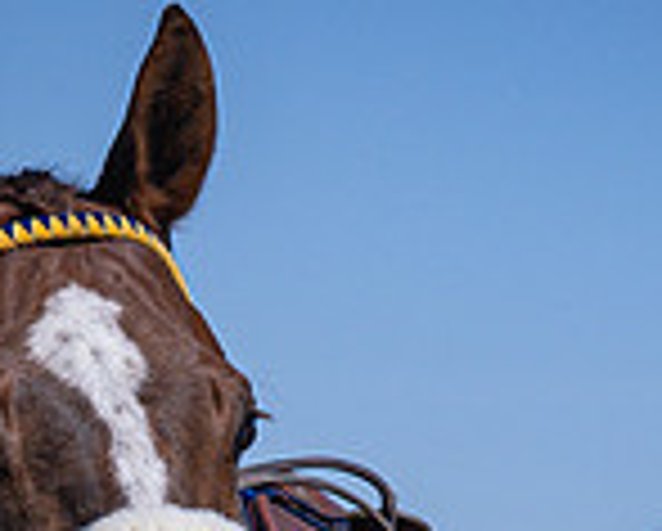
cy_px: 808
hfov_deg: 4.1
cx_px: 63
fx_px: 9240
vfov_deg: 3.3
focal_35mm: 471
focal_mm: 70
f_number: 5.6
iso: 180
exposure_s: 1/2000
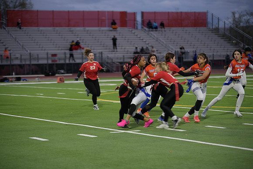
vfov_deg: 11.4
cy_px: 84
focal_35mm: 120
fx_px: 843
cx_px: 126
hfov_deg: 17.1
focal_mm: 120
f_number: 2.8
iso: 400
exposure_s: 1/200
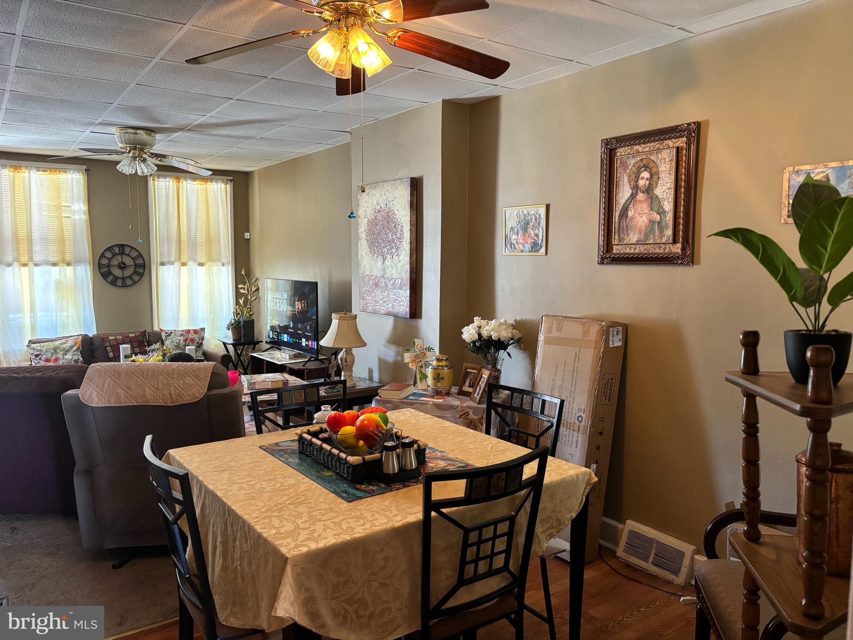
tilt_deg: -4.6
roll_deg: -0.5
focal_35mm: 26
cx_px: 426
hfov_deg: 67.3
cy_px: 320
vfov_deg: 53.1
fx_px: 641
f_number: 1.6
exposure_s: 1/60
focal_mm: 5.96
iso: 400
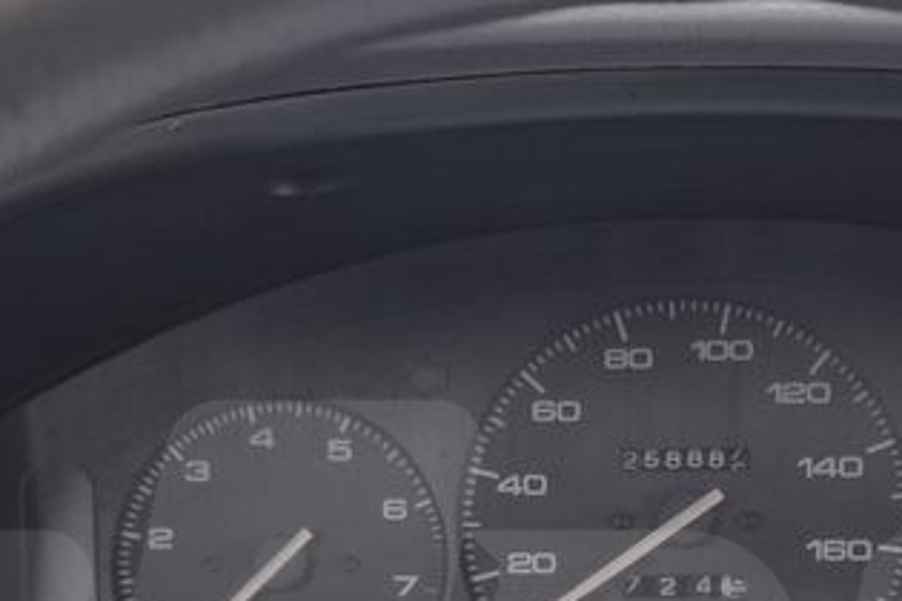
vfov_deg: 14.6
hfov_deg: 22.3
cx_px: 567
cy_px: 715
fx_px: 2280
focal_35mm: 91
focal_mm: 6.14
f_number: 1.65
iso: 500
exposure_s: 1/50
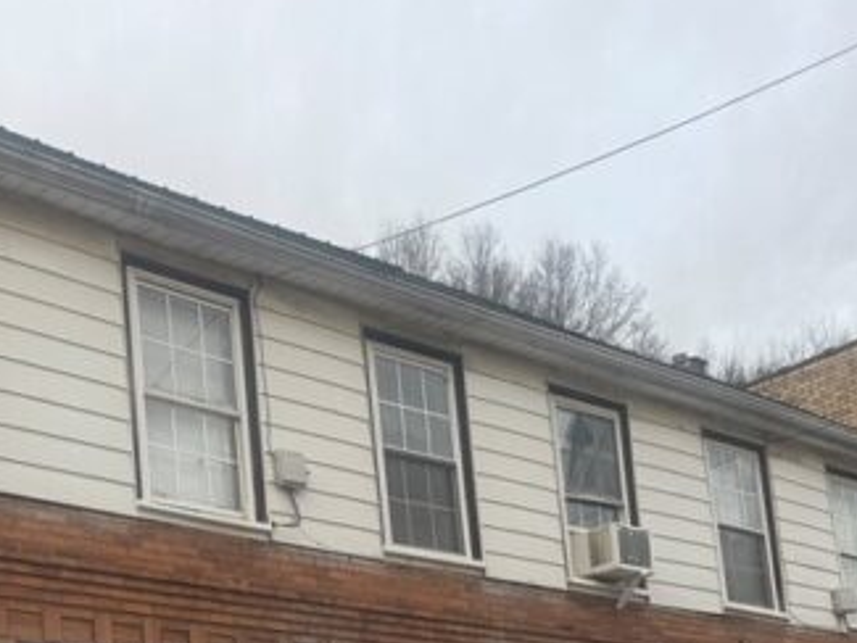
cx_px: 274
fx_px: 1461
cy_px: 735
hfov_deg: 32.4
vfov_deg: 23.1
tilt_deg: +11.0
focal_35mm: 59
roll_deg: +4.5
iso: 80
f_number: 1.78
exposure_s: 1/476
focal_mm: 6.76
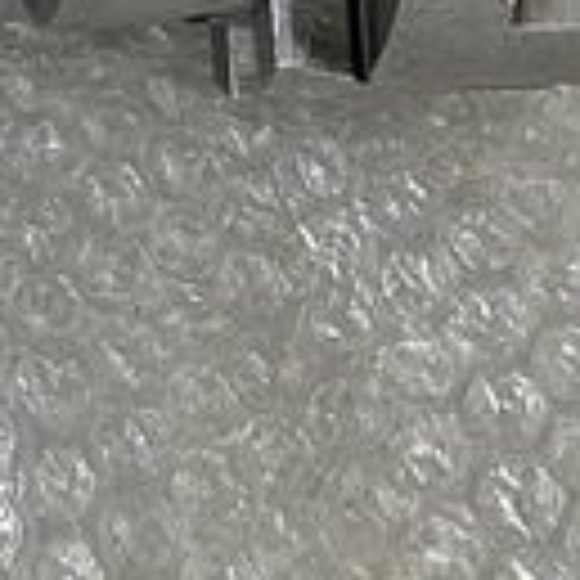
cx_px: -373
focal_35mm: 123
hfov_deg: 13.1
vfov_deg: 13.2
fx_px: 2332
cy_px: -342
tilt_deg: -58.6
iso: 80
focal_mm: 3.99
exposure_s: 1/60
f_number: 1.8
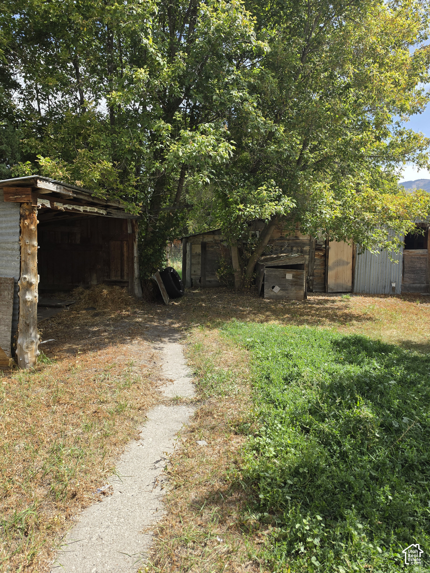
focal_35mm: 23
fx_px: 381
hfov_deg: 58.9
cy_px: 286
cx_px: 215
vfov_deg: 73.9
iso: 64
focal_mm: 6.5
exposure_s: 1/2945
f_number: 1.4
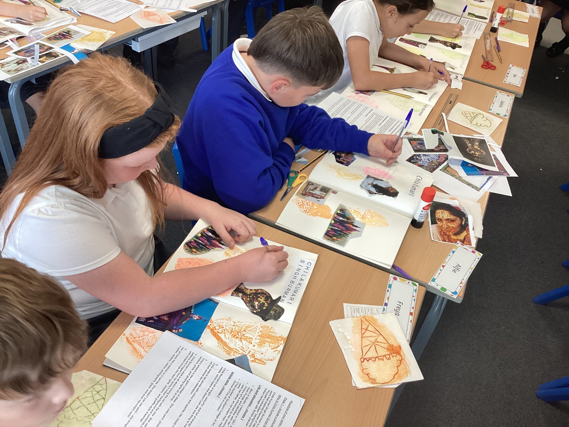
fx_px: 510
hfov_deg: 58.4
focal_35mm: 31
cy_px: 214
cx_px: 284
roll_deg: -9.1
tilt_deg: -42.1
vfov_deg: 45.4
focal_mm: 3.3
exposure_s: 1/50
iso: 80
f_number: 2.4
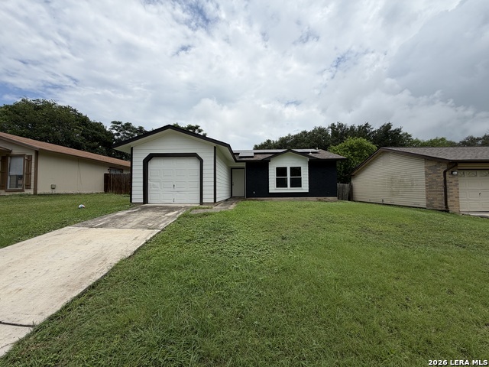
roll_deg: +0.5
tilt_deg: +1.4
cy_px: 184
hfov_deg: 102.1
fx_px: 198
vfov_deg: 85.7
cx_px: 244
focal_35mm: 14
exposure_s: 1/1795
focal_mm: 2.22
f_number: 2.2
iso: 20
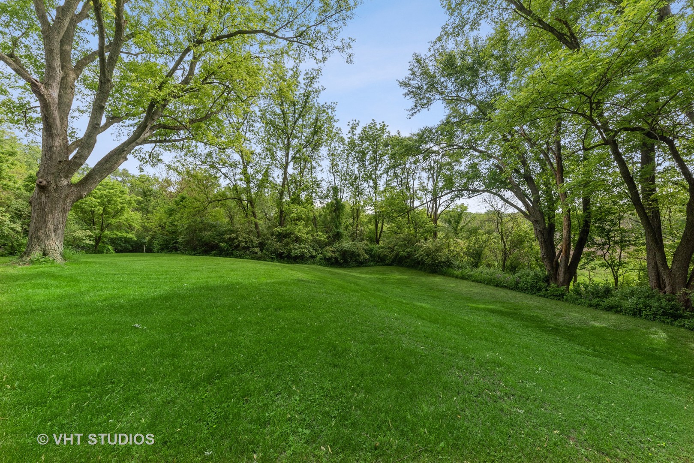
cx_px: 347
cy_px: 232
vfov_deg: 90.0
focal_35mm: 12
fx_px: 231
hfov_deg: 112.6
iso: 200
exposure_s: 1/400
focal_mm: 12
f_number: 9
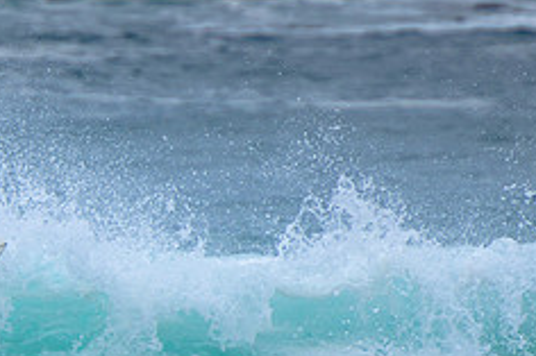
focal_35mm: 1352
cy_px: 378
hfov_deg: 1.5
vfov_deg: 1.0
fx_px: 20115
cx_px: -103
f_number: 5.6
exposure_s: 1/2000
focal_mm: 400
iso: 280
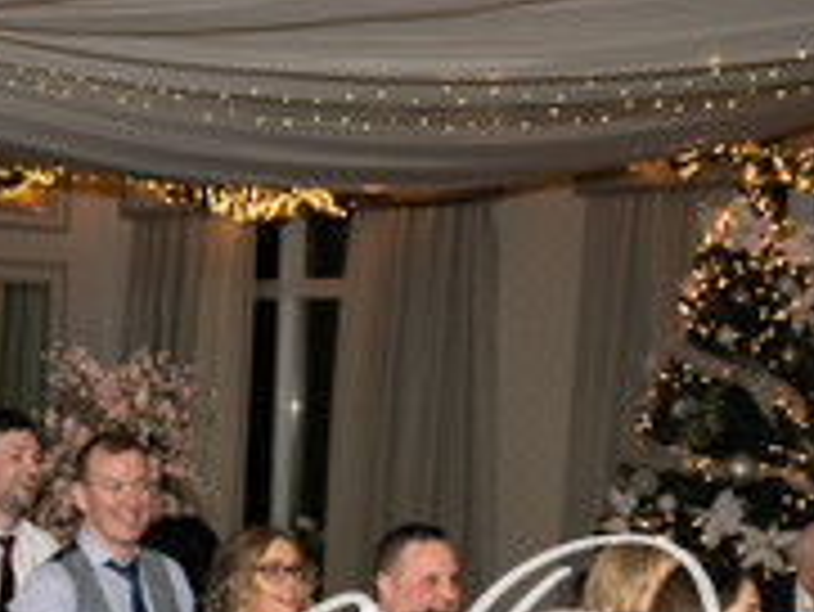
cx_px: 76
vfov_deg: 9.3
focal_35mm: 159
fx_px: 3741
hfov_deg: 12.3
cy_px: 592
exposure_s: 1/200
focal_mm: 75
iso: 400
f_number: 2.8
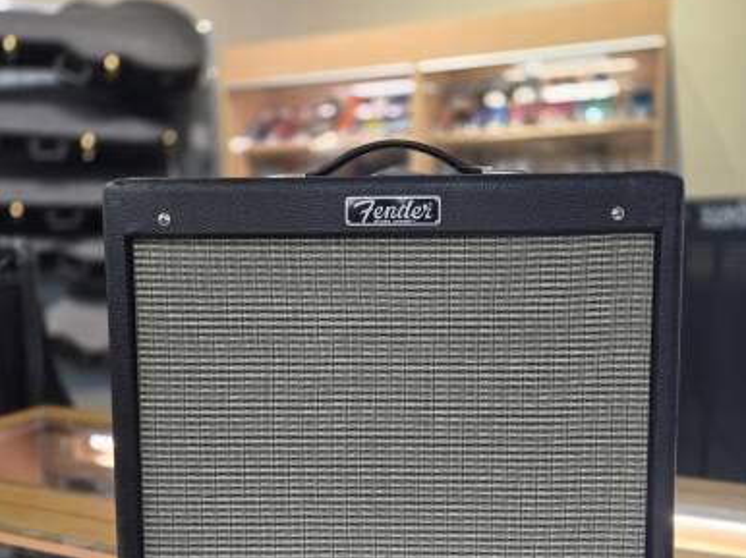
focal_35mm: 31
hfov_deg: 58.4
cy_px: 351
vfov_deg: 45.0
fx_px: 668
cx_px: 375
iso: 80
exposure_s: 1/120
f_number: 1.8
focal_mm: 5.4
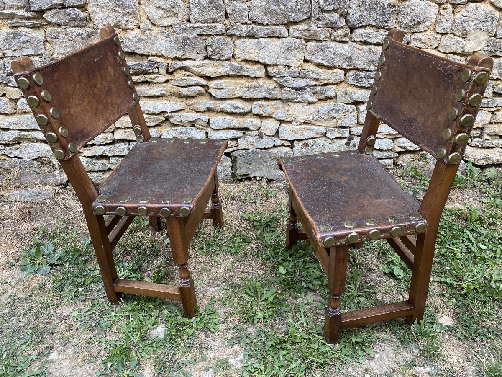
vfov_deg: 53.1
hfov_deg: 67.3
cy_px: 188
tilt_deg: -29.2
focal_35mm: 26
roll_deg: -3.2
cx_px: 251
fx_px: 377
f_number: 1.8
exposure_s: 1/141
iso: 32
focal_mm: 4.25
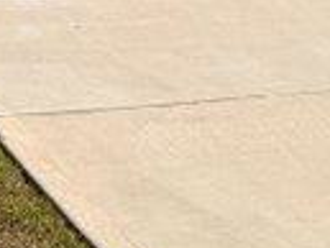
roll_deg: +0.2
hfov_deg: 15.8
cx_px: -78
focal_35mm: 119
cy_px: -332
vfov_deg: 10.8
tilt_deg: +4.3
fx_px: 1136
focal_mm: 6.76
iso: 80
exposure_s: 1/8130
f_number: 1.78
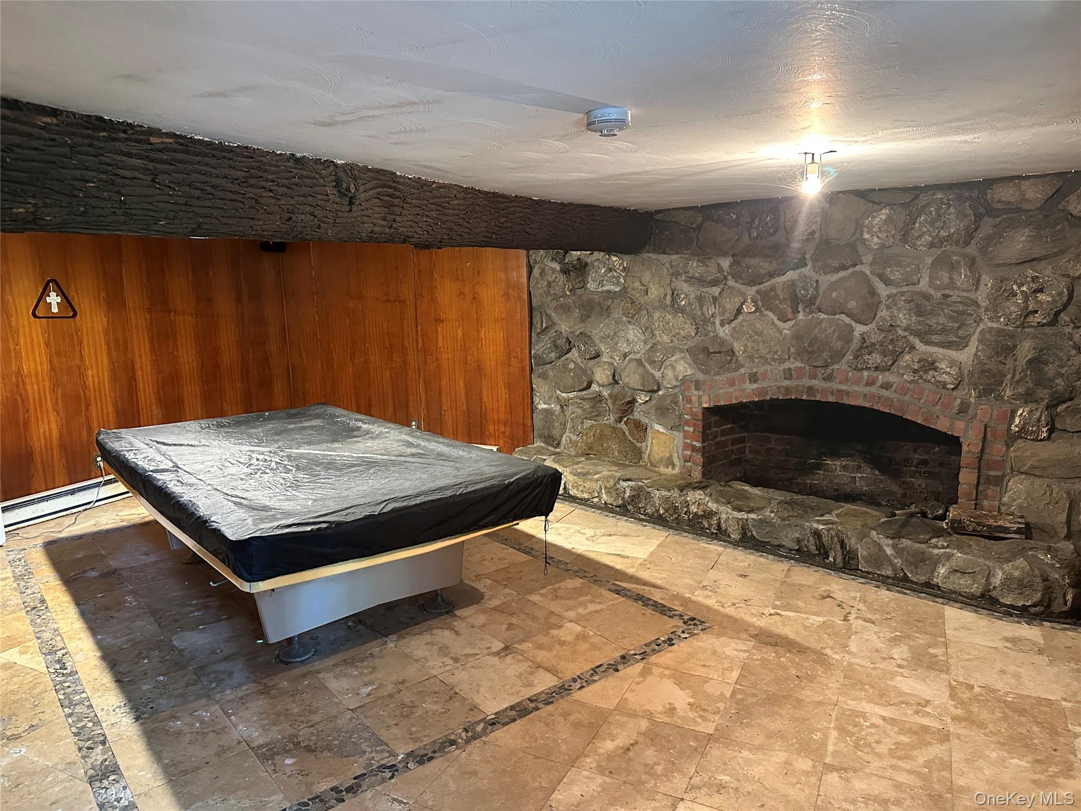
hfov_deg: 71.6
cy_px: 406
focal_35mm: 24
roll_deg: +1.4
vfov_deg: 56.8
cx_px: 540
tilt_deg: -8.9
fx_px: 749
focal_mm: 6.86
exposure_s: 1/40
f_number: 1.78
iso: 800
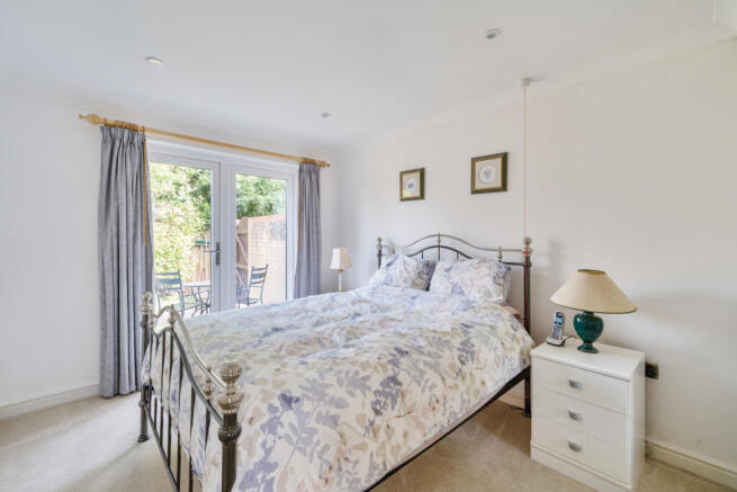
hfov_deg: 100.4
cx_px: 368
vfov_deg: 77.4
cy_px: 246
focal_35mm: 15
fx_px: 307
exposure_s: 1/13
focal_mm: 15
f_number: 8
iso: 100
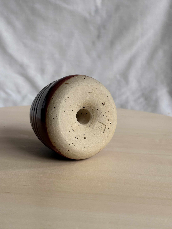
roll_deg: -1.8
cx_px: 86
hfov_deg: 28.0
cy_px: 114
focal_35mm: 52
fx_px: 345
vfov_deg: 36.8
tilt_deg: -13.1
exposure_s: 1/106
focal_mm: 5.96
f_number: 1.6
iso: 50
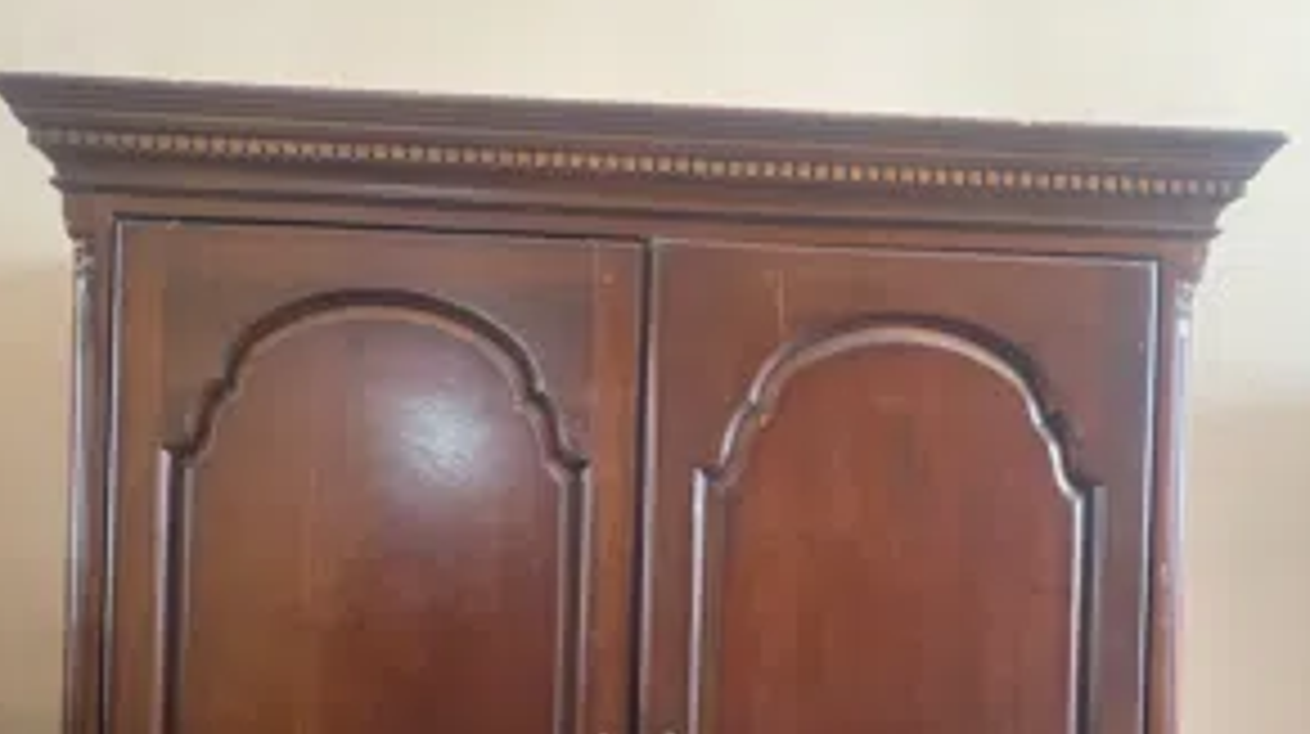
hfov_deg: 51.7
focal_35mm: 39
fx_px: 1353
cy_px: 630
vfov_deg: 29.3
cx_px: 644
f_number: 1.8
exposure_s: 1/42
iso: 500
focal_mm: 4.25
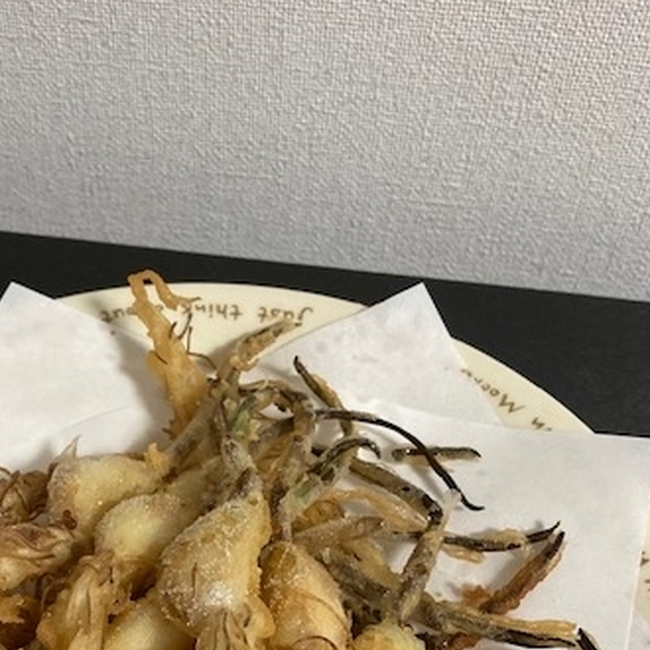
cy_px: 516
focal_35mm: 48
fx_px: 1020
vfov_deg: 34.3
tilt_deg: -48.4
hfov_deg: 35.0
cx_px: 219
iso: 160
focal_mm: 3.99
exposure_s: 1/60
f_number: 1.8
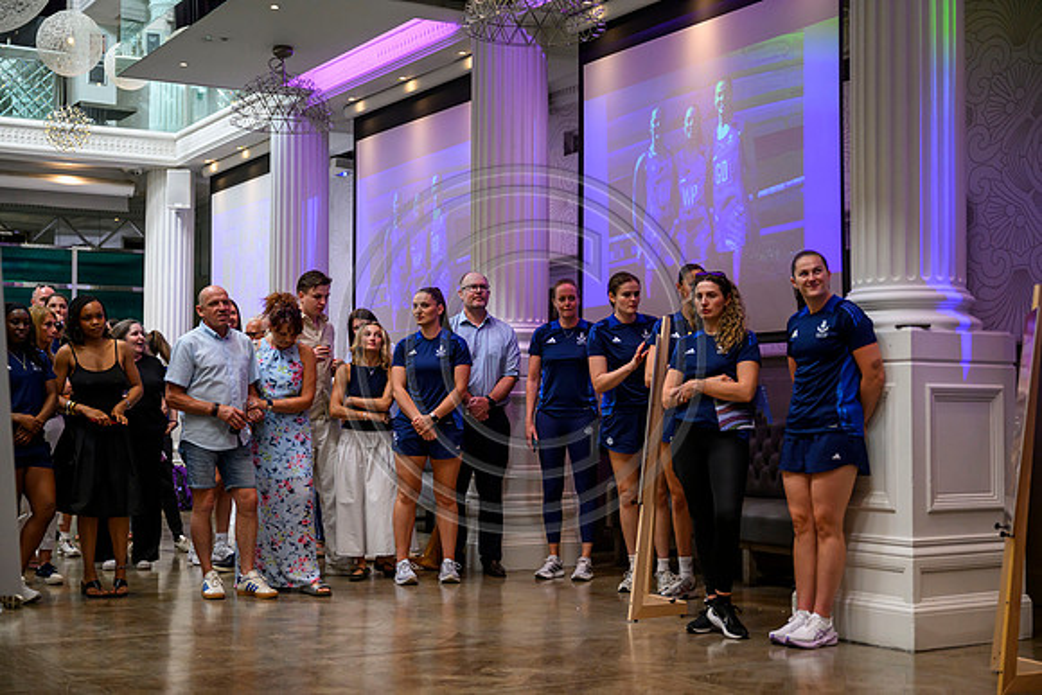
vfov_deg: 27.5
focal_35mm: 49
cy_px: 348
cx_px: 521
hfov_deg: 40.3
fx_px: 1419
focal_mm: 49
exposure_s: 1/500
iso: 2500
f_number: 2.8
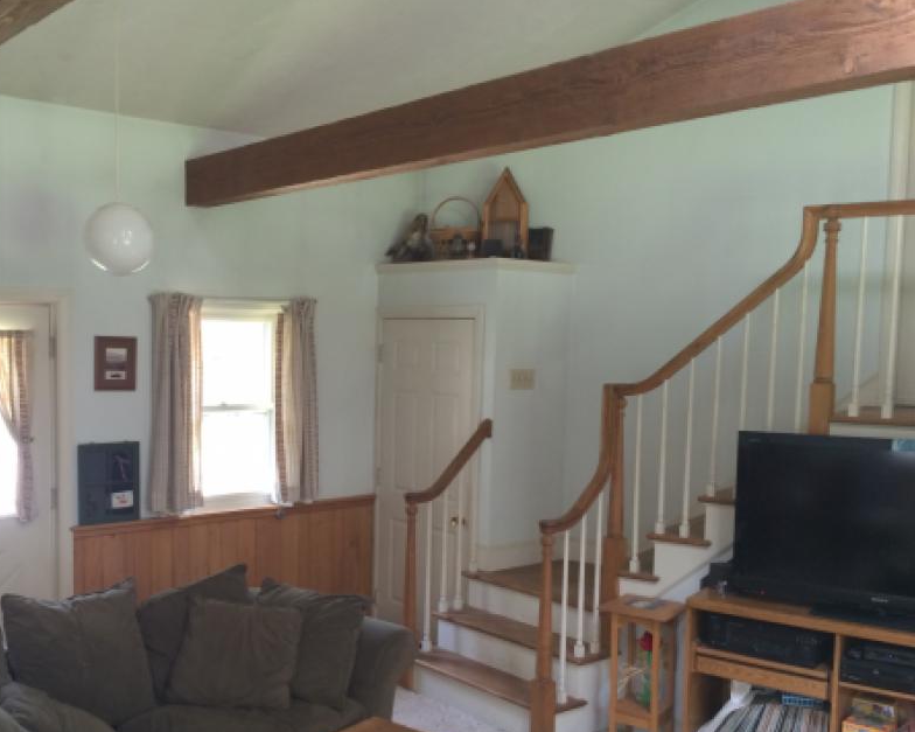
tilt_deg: -4.2
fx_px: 1002
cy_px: 427
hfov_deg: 48.4
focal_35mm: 37
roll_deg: -0.3
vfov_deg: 40.0
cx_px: 319
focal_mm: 4.15
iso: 100
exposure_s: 1/30
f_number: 2.2
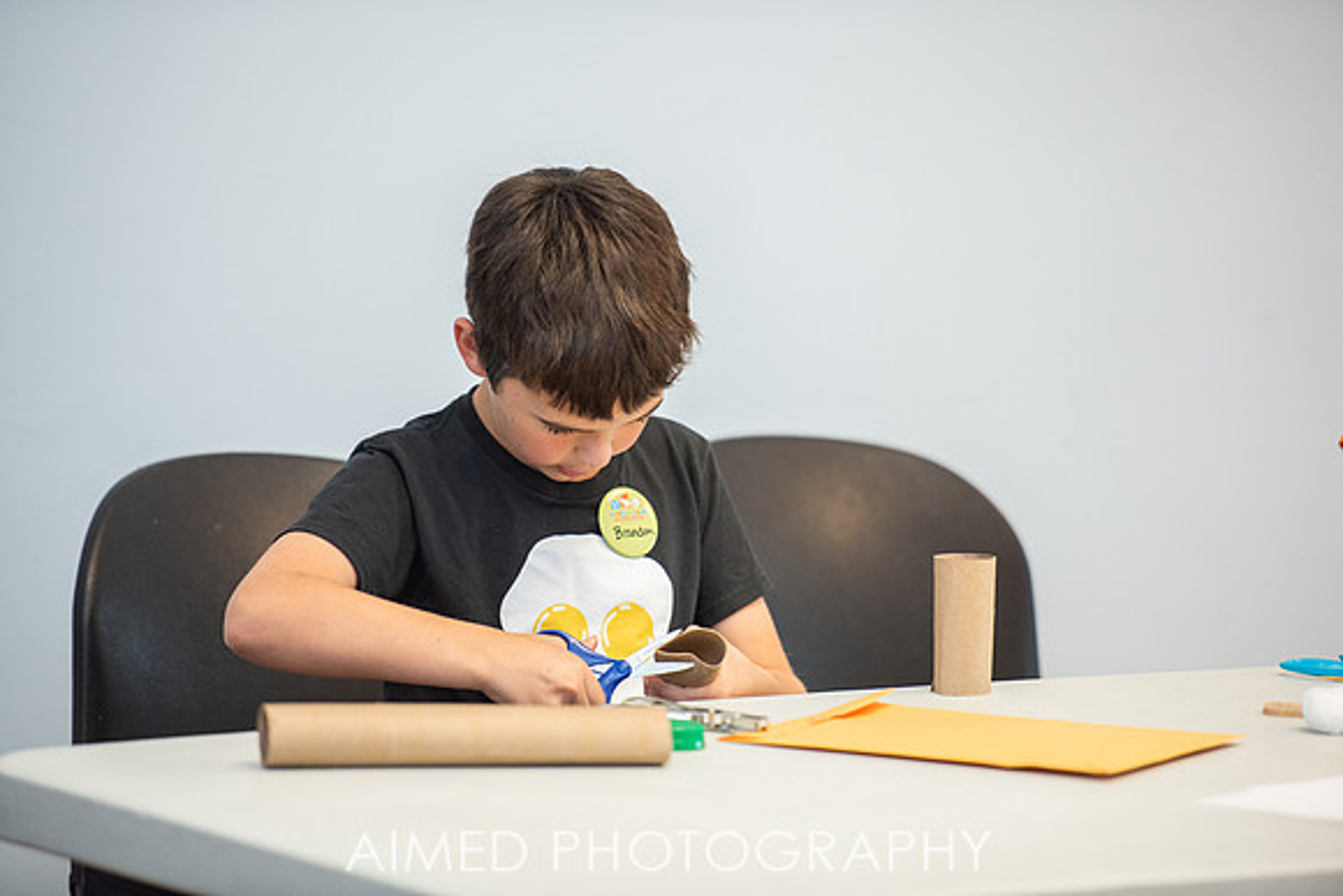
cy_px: 448
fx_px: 7463
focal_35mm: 200
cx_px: 672
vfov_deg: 6.9
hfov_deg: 10.3
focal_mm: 200
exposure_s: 1/250
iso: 800
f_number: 2.8
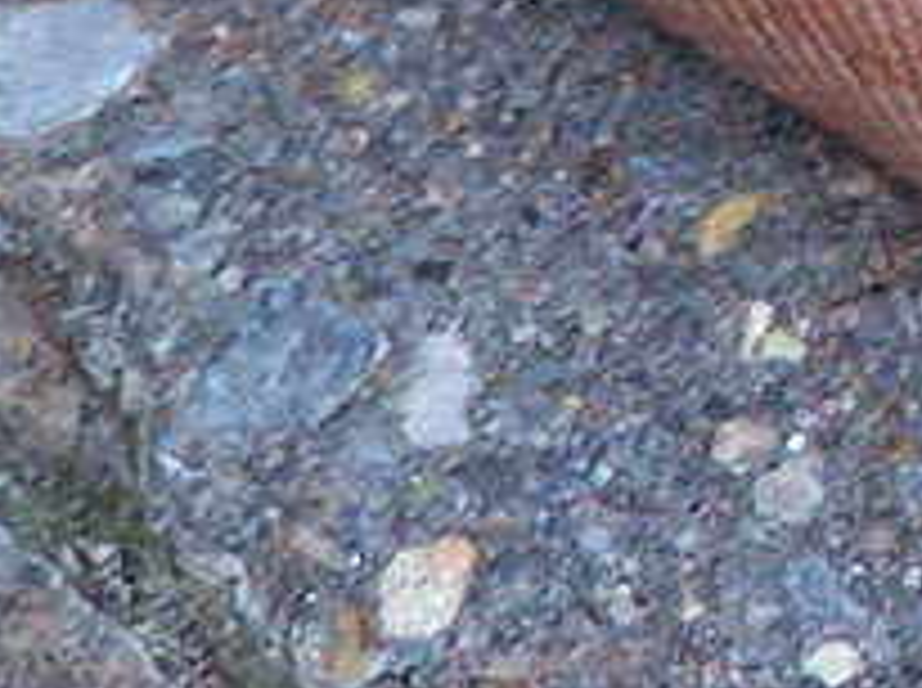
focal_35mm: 991
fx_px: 26349
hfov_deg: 2.0
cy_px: -733
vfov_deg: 1.5
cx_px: 2298
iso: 100
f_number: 3.2
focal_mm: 28
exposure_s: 1/80
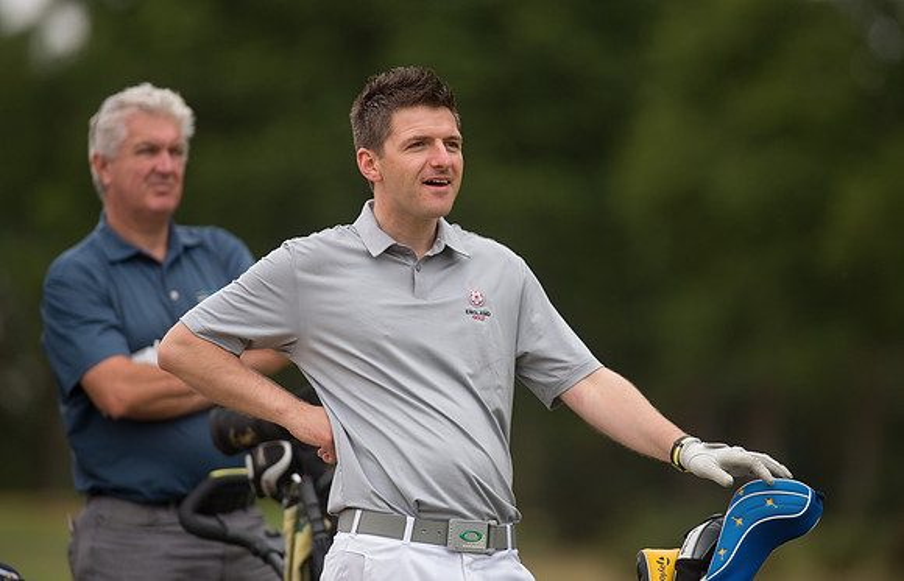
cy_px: 242
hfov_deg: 6.1
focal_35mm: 341
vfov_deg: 3.9
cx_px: 488
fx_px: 8473
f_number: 4
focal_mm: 300
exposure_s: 1/2500
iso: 800
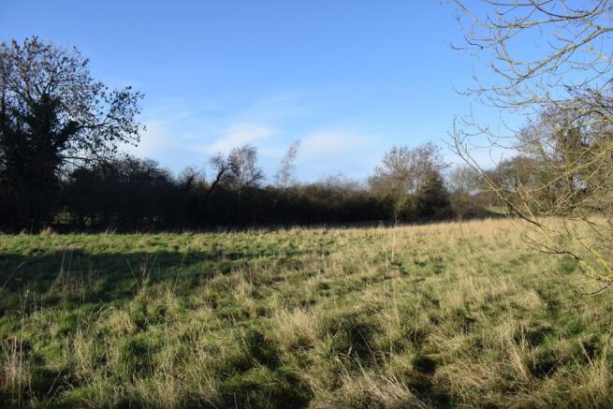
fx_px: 460
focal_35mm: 27
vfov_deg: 48.0
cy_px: 204
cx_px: 306
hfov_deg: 67.4
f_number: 7.1
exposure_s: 1/200
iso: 100
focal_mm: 18
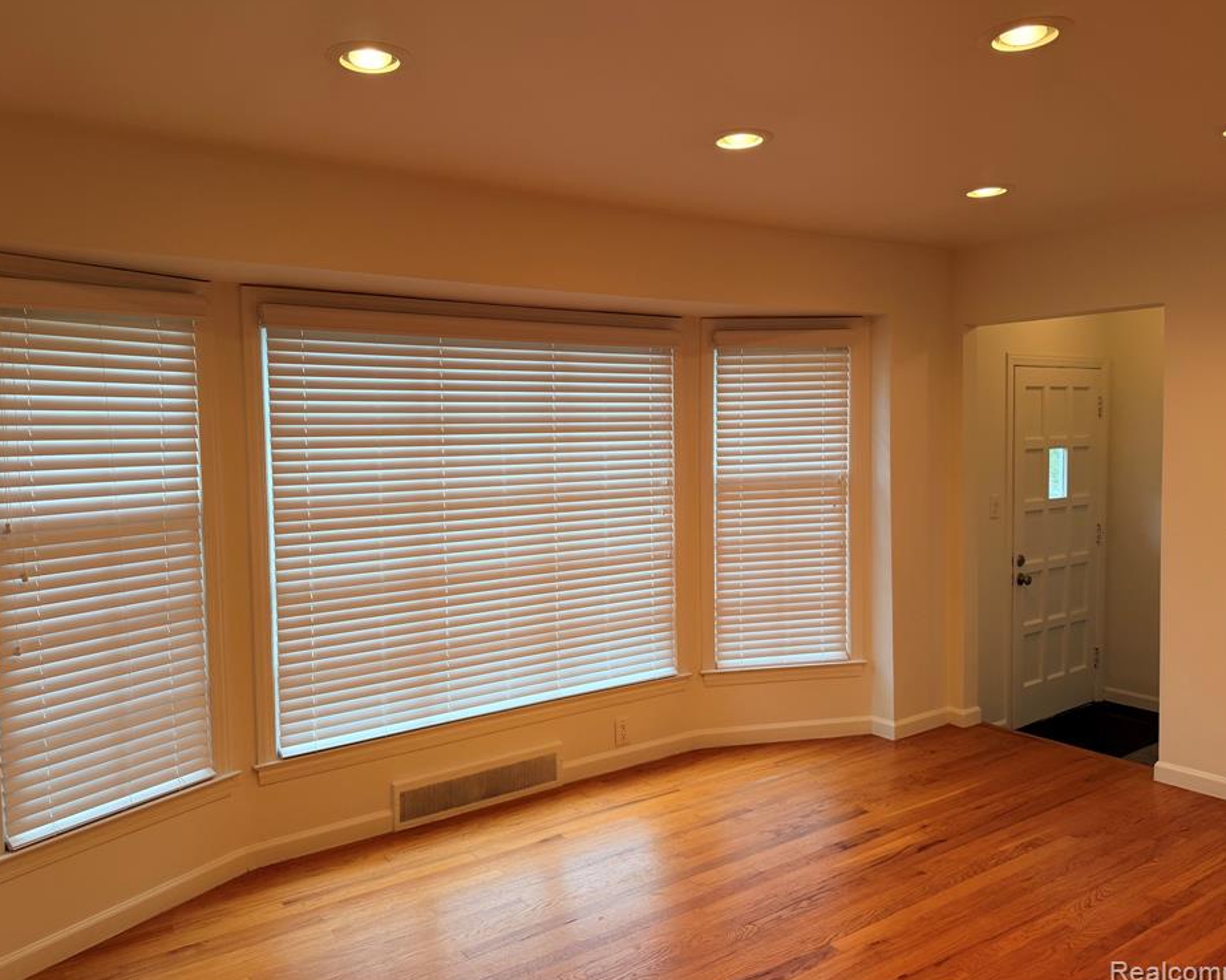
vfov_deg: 54.9
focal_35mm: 26
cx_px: 565
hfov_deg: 65.9
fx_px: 943
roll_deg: +2.2
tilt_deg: -4.2
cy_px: 483
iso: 125
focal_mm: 6.76
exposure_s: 1/120
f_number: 1.78
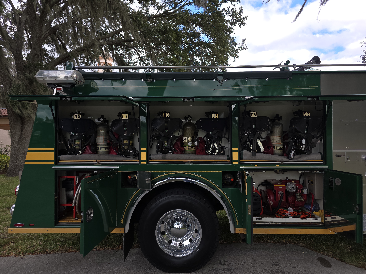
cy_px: 137
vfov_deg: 58.9
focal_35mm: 23
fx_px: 243
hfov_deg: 73.9
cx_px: 183
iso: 12
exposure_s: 1/189
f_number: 1.7
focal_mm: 6.3
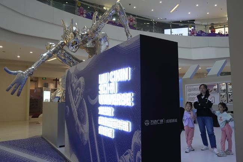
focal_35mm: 29
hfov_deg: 63.7
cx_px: 122
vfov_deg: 44.9
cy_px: 81
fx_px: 196
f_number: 5.6
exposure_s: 1/250
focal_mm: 29
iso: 1600
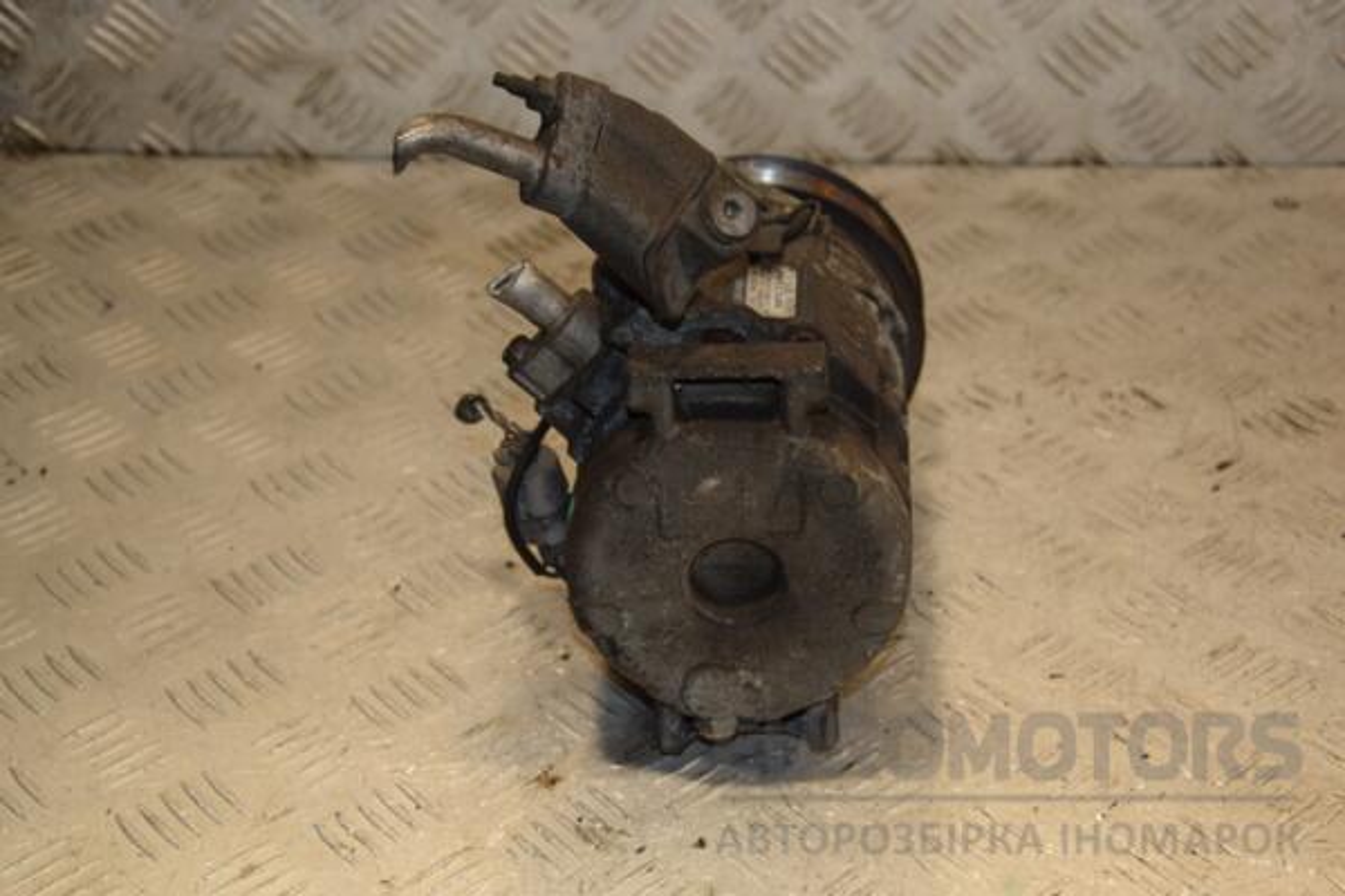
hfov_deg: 28.1
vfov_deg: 18.9
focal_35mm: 72
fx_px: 2690
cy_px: 448
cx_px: 672
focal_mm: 48
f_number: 5.6
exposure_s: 1/200
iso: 800
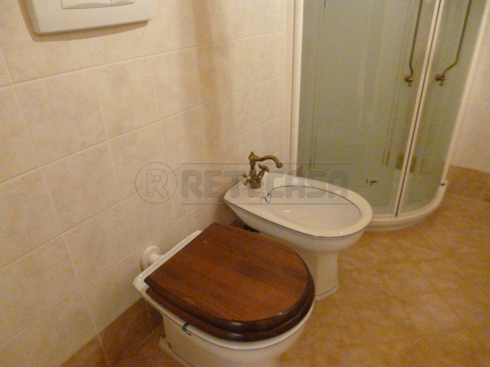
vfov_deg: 56.8
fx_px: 340
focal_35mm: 24
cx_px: 245
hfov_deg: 71.6
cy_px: 184
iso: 800
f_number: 2.5
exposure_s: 1/15
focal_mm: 4.3
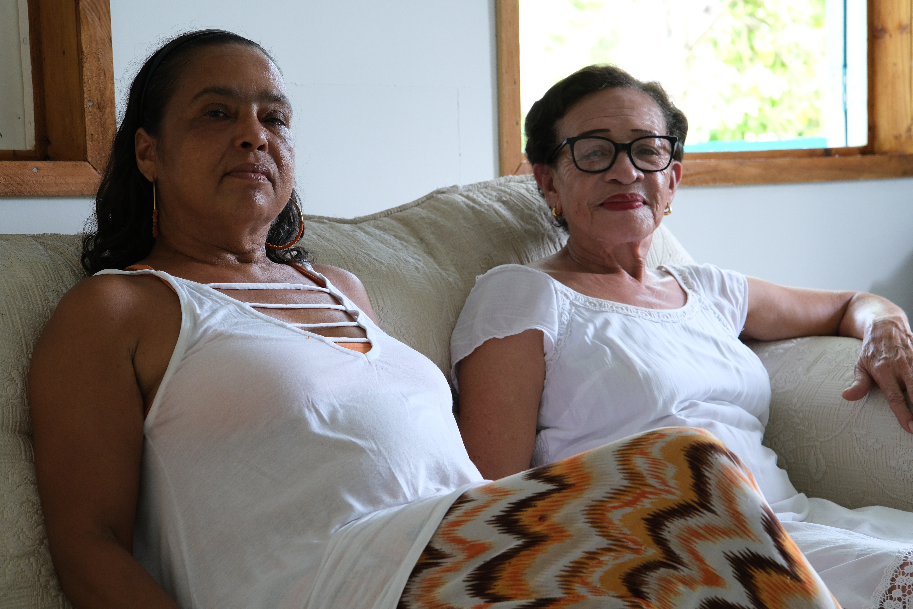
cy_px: 304
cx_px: 456
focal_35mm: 83
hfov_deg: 24.5
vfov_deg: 16.5
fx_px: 2105
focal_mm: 55
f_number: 5.6
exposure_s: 1/60
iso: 1000
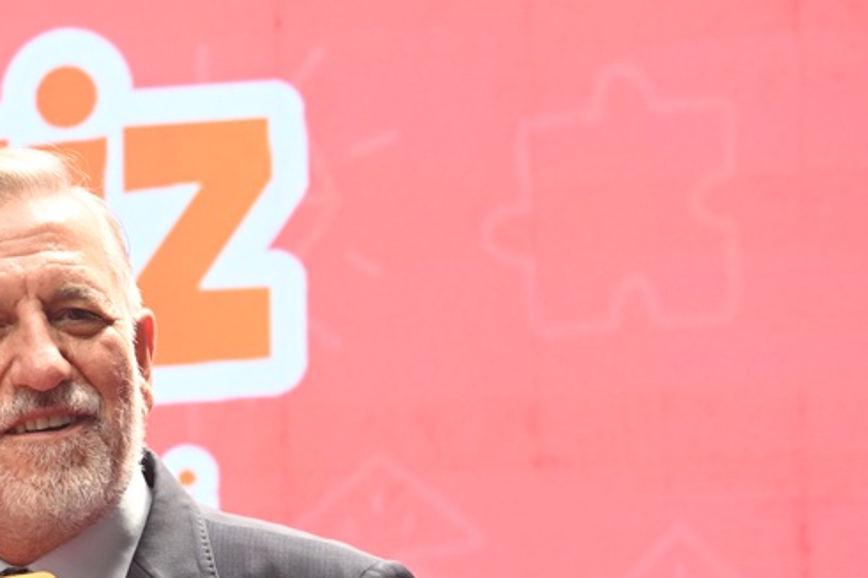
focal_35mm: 214
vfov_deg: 6.4
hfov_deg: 9.4
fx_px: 5158
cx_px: -267
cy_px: 514
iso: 400
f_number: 5
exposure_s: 1/160
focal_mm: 70
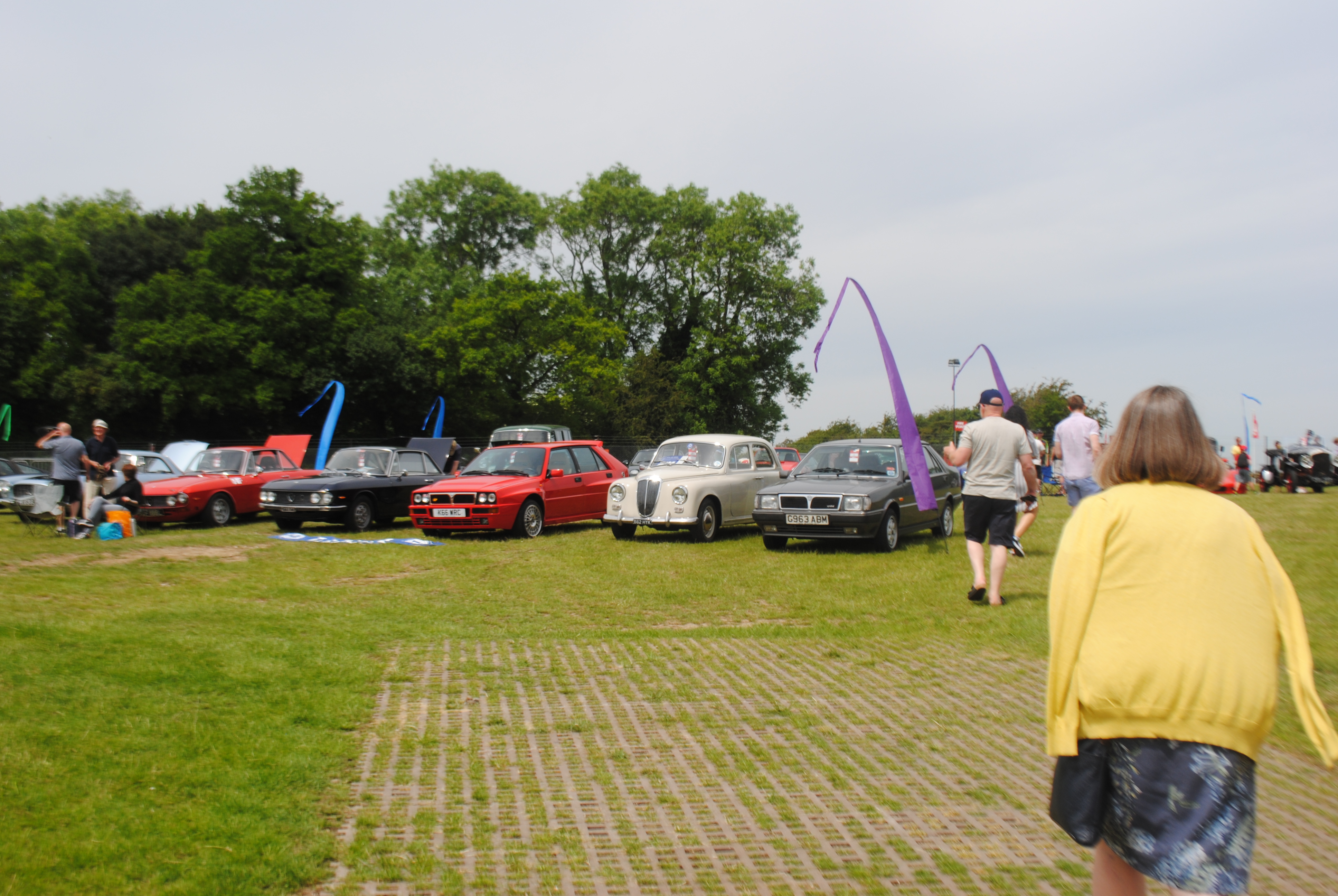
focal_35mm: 39
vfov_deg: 34.3
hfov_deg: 49.5
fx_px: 1451
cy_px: 448
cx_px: 669
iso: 100
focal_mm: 26
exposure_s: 1/320
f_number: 9
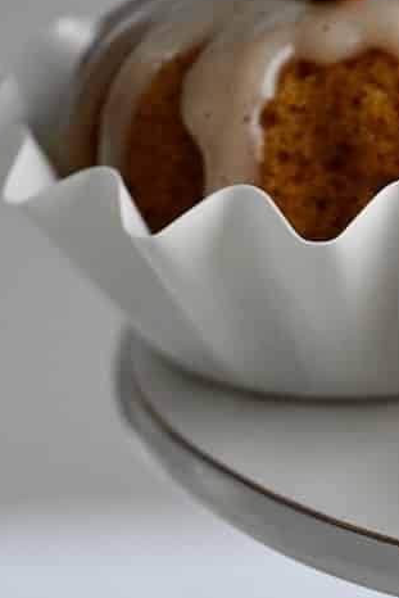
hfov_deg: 2.3
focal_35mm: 608
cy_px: 1012
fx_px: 10099
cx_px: 654
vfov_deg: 3.4
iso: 400
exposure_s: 1/160
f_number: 3
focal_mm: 105
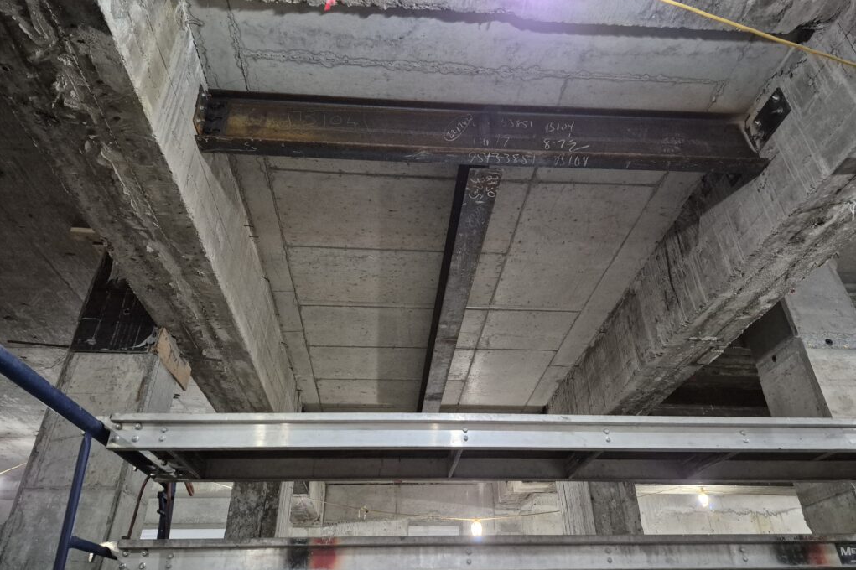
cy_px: 268
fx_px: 570
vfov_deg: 53.1
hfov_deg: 73.8
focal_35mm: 24
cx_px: 428
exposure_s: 1/40
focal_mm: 5.4
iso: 1600
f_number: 1.8
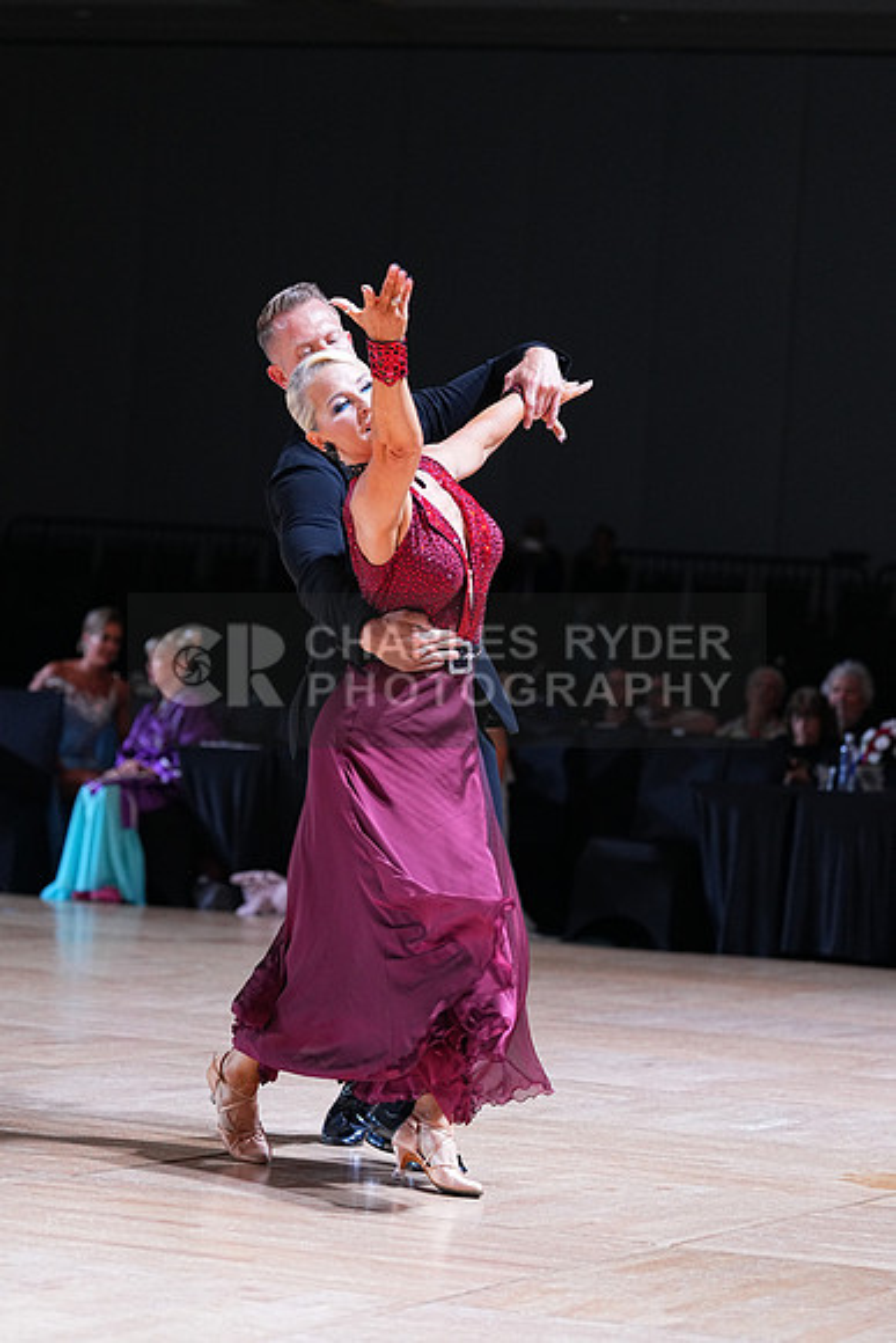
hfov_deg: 10.9
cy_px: 672
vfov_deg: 16.3
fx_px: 4701
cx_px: 448
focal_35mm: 126
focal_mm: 126
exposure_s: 1/400
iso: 2000
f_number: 4
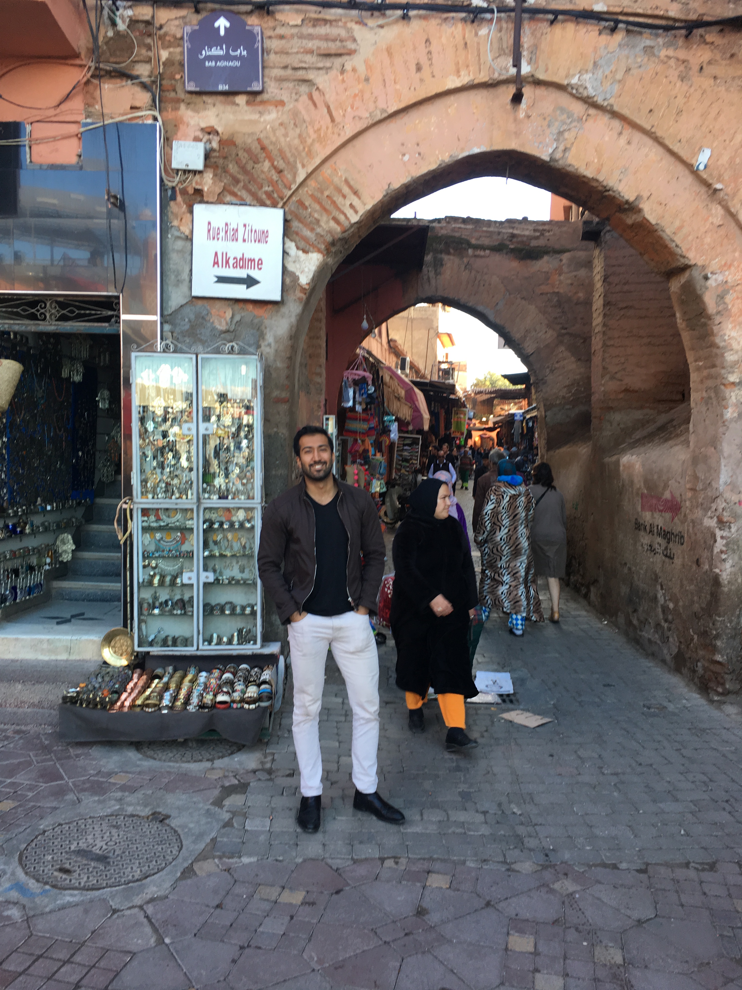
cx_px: 371
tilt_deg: -2.3
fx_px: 829
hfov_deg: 48.2
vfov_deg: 61.7
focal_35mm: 29
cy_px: 495
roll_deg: -0.3
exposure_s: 1/100
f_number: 2.2
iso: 32
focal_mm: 4.15
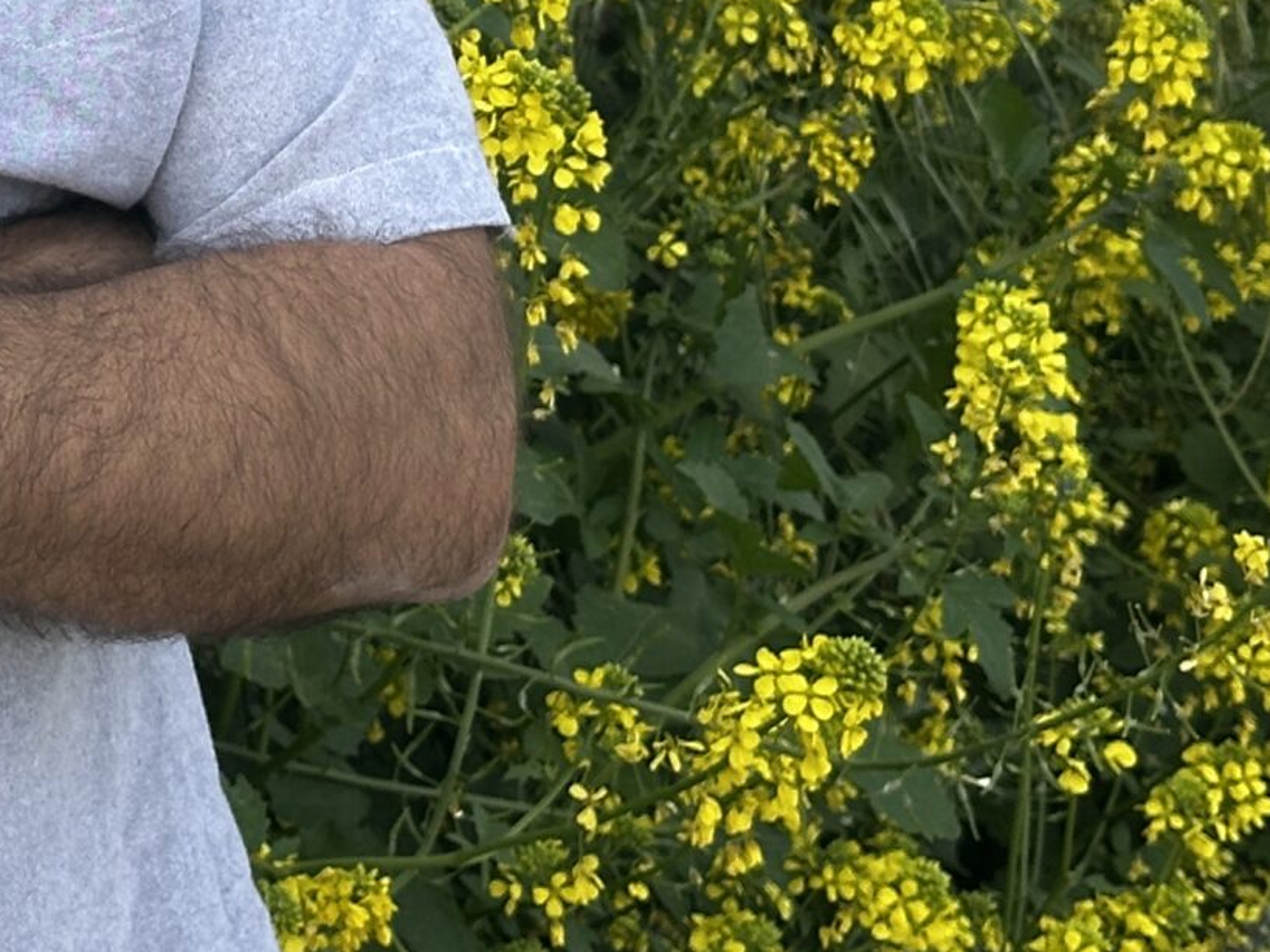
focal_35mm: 150
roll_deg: -1.7
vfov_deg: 9.7
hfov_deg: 12.5
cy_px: -310
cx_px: -681
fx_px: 5502
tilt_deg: -2.3
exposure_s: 1/919
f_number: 1.78
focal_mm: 6.86
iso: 64
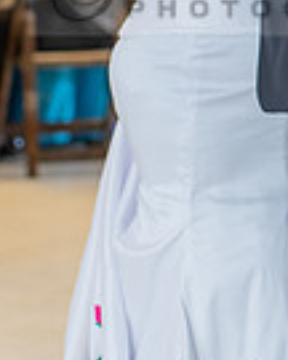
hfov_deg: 5.8
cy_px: -27
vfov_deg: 7.3
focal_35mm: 265
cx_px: 256
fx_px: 2823
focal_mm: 85
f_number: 2.2
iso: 800
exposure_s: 1/80
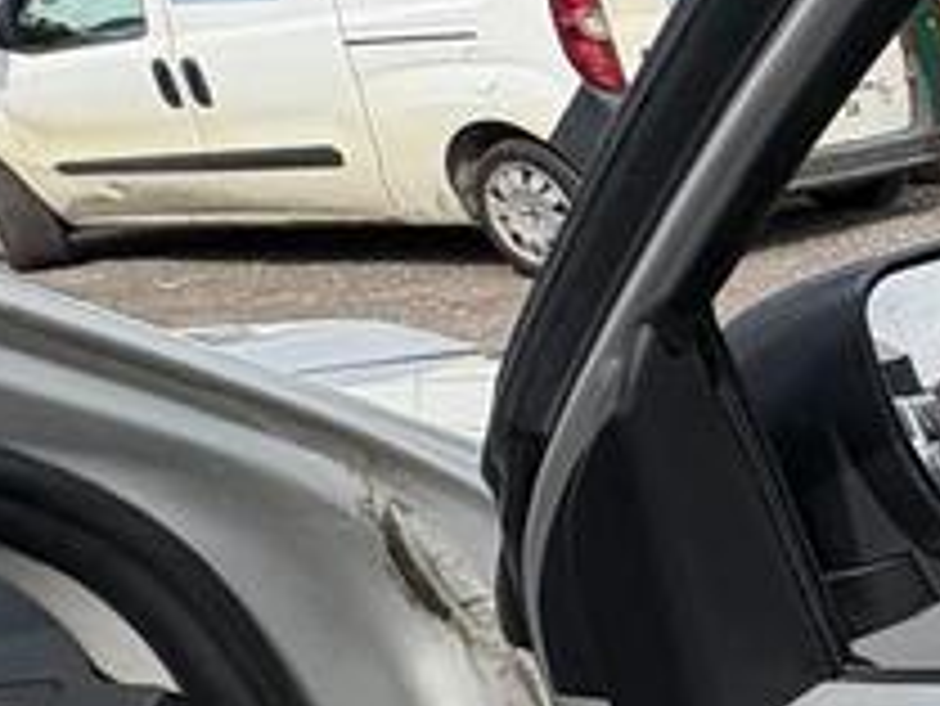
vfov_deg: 24.2
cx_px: 1988
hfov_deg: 17.9
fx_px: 1630
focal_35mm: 60
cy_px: 504
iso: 50
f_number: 2.2
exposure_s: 1/1236
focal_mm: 2.22
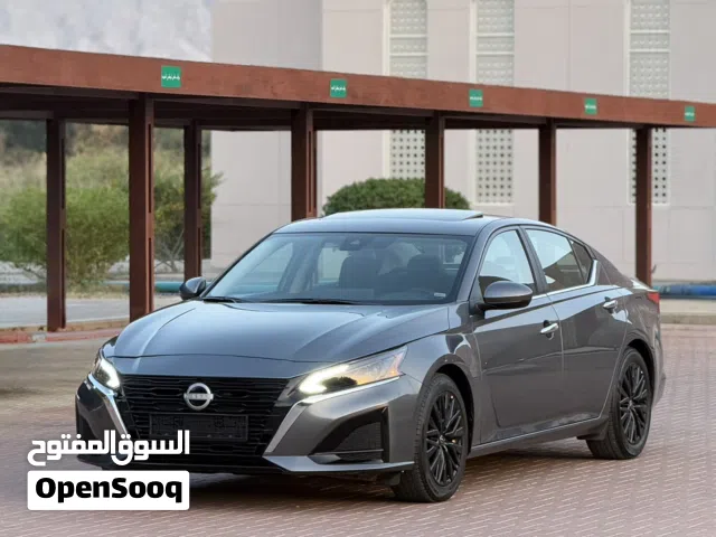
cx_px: 358
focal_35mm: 120
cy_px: 268
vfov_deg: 12.3
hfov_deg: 16.4
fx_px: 2482
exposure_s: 1/99
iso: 100
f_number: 2.8
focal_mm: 15.66
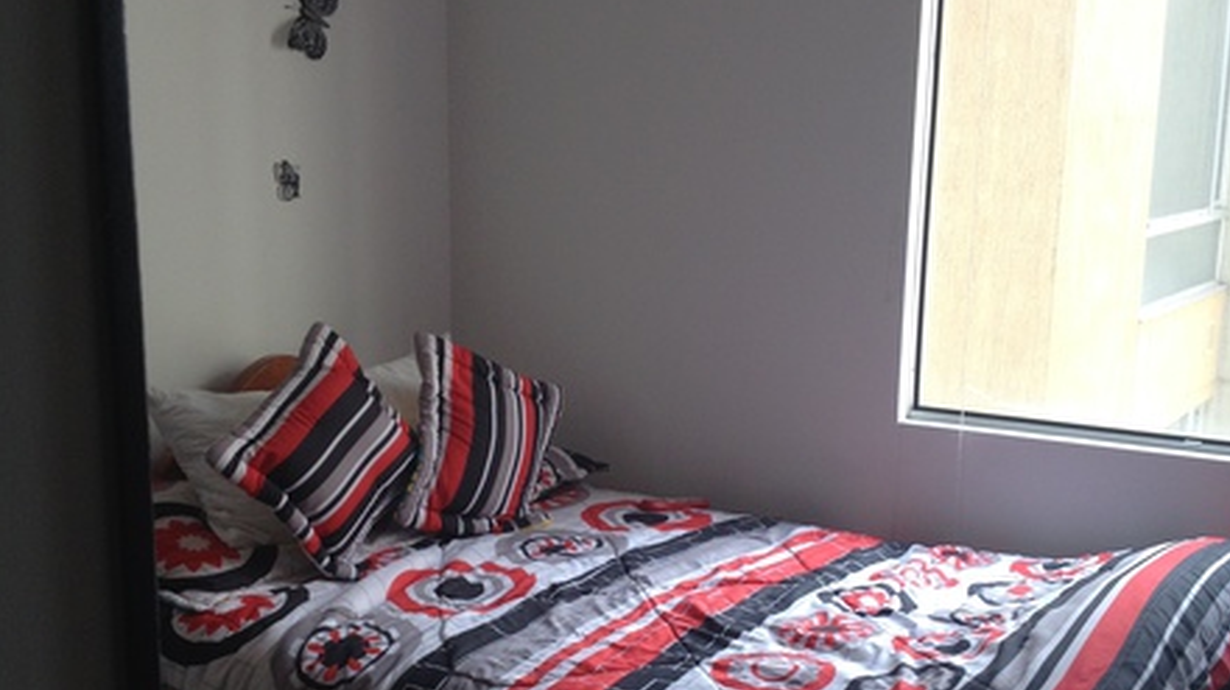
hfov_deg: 39.9
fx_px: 1695
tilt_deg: -14.9
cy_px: 447
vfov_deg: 22.9
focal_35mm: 52
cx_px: 623
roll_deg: -1.0
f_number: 2.4
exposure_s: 1/120
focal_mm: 4.28
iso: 80
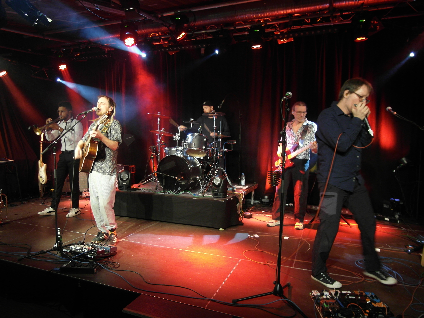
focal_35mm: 24
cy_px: 159
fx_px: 294
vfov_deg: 56.8
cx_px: 212
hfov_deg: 71.6
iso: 200
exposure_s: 1/30
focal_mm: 5.2
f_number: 2.1
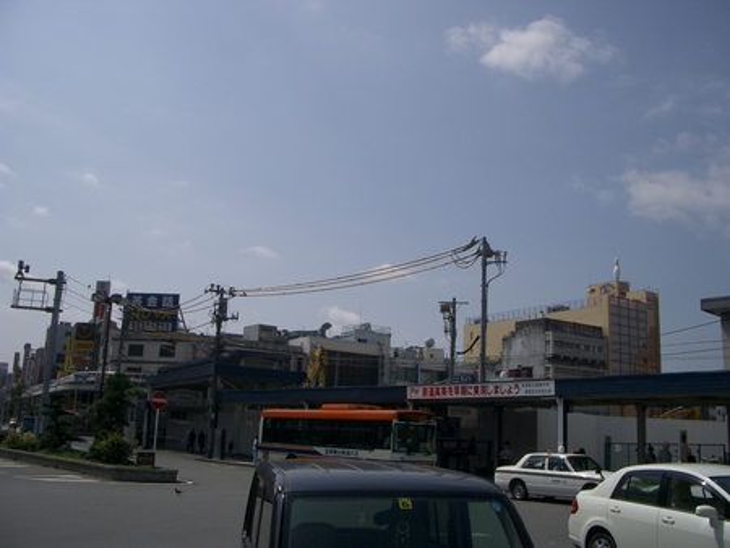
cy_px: 274
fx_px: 738
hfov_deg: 52.6
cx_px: 365
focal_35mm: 35
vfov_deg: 40.7
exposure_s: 1/1000
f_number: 4.3
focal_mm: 5.8
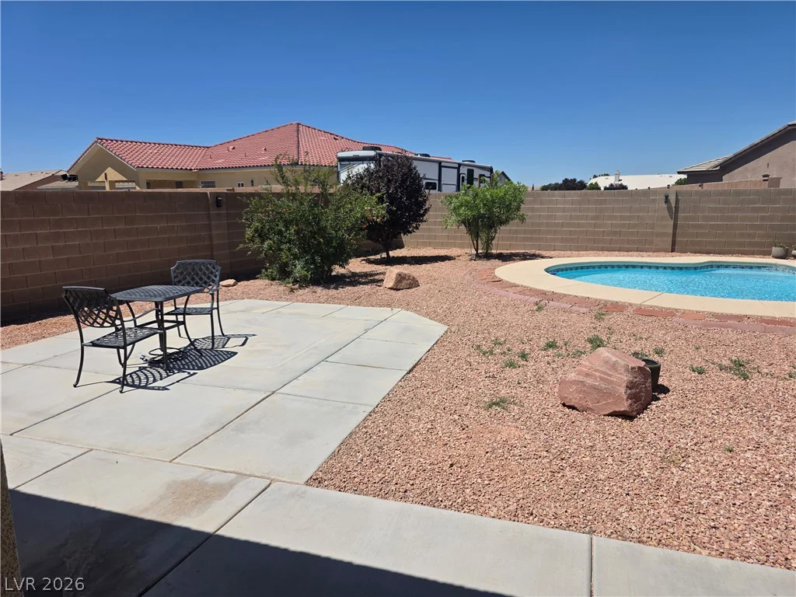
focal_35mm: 23
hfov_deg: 73.9
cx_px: 398
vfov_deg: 58.9
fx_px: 529
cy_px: 298
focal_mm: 6.3
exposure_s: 1/7944
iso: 50
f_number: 1.7
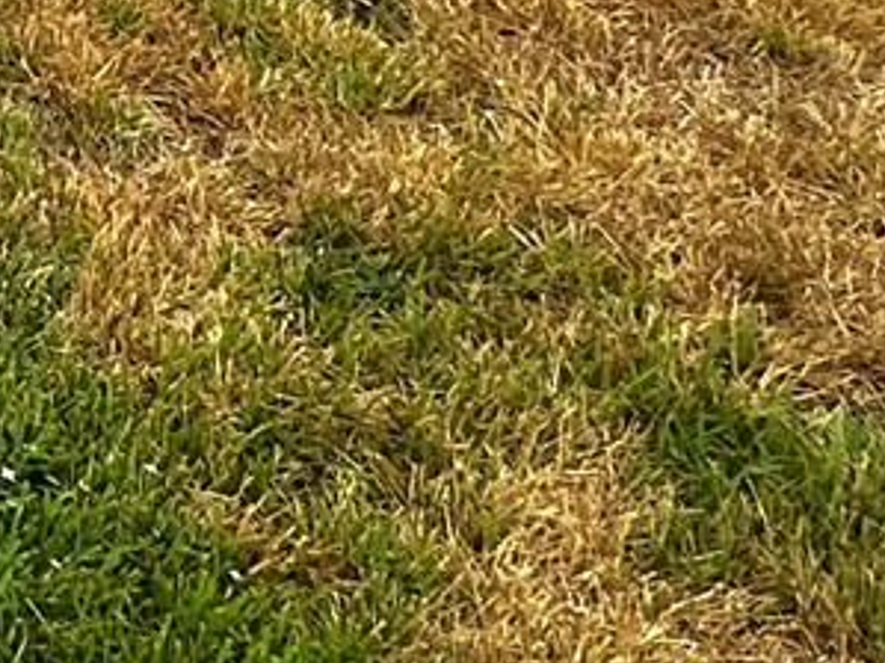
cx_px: -1326
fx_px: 2453
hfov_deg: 13.6
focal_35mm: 96
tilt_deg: -15.5
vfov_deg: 12.8
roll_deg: +0.1
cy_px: -775
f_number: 2.2
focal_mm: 2.22
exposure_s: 1/418
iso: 40
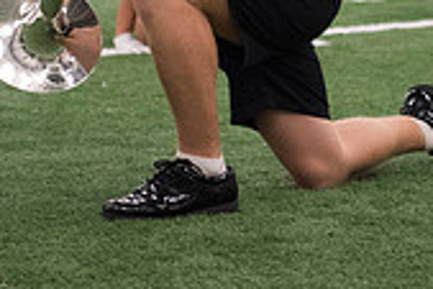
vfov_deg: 5.7
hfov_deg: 8.6
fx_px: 2889
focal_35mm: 240
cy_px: -178
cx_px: 292
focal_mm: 70
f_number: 3.2
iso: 3200
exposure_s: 1/320
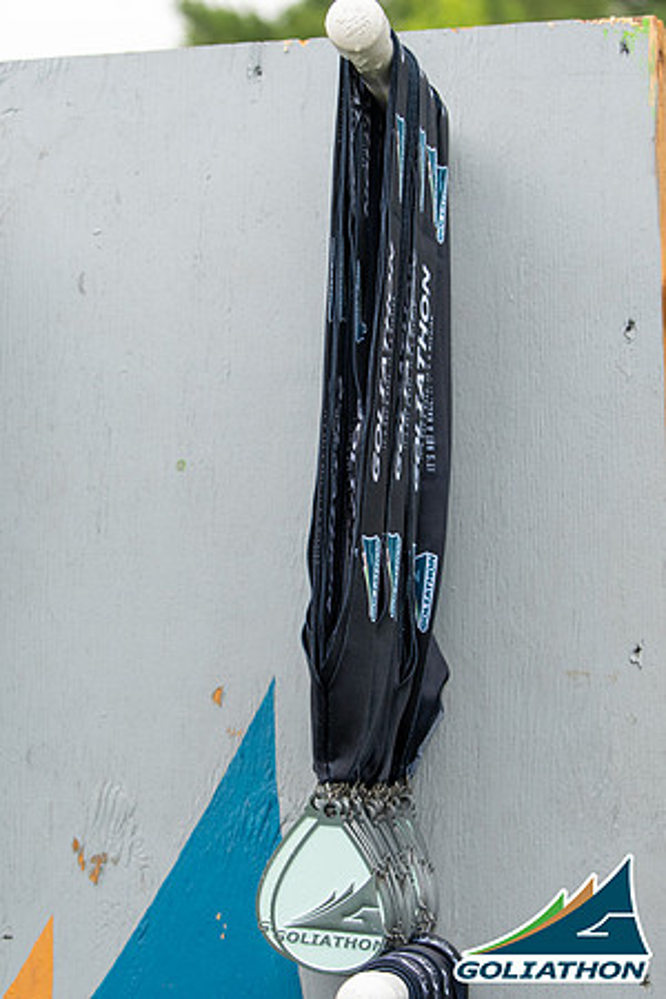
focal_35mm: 112
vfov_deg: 18.2
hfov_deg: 12.2
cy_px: 500
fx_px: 3122
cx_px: 333
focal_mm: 75
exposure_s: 1/800
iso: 800
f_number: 5.6
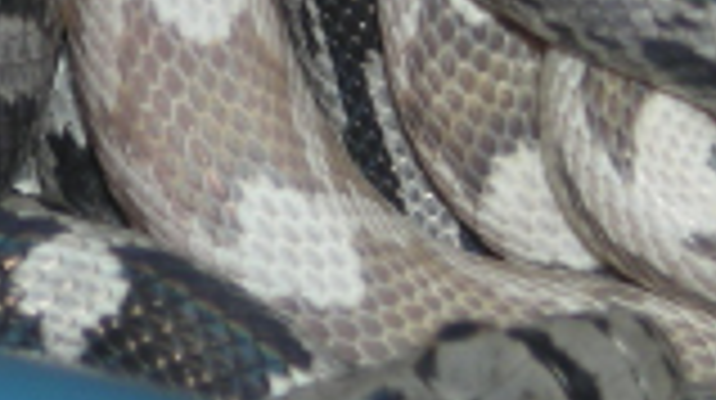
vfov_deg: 2.9
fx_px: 7908
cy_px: -440
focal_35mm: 417
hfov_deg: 5.2
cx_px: -81
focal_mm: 12.3
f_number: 7.8
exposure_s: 1/60
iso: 50
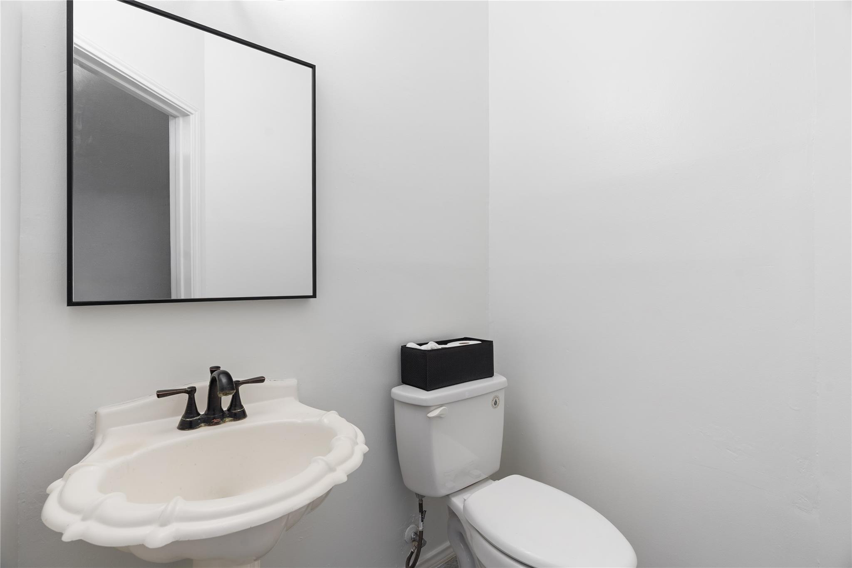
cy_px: 284
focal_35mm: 16
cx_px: 426
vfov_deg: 73.7
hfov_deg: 96.7
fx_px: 379
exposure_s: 1/2
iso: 250
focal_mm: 16
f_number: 8
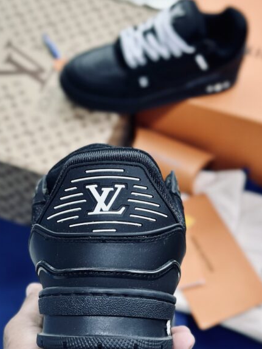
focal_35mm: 78
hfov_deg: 18.9
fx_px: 787
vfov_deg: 24.8
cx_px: 97
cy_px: 254
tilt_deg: -56.3
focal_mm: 6.86
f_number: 1.78
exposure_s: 1/100
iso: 125
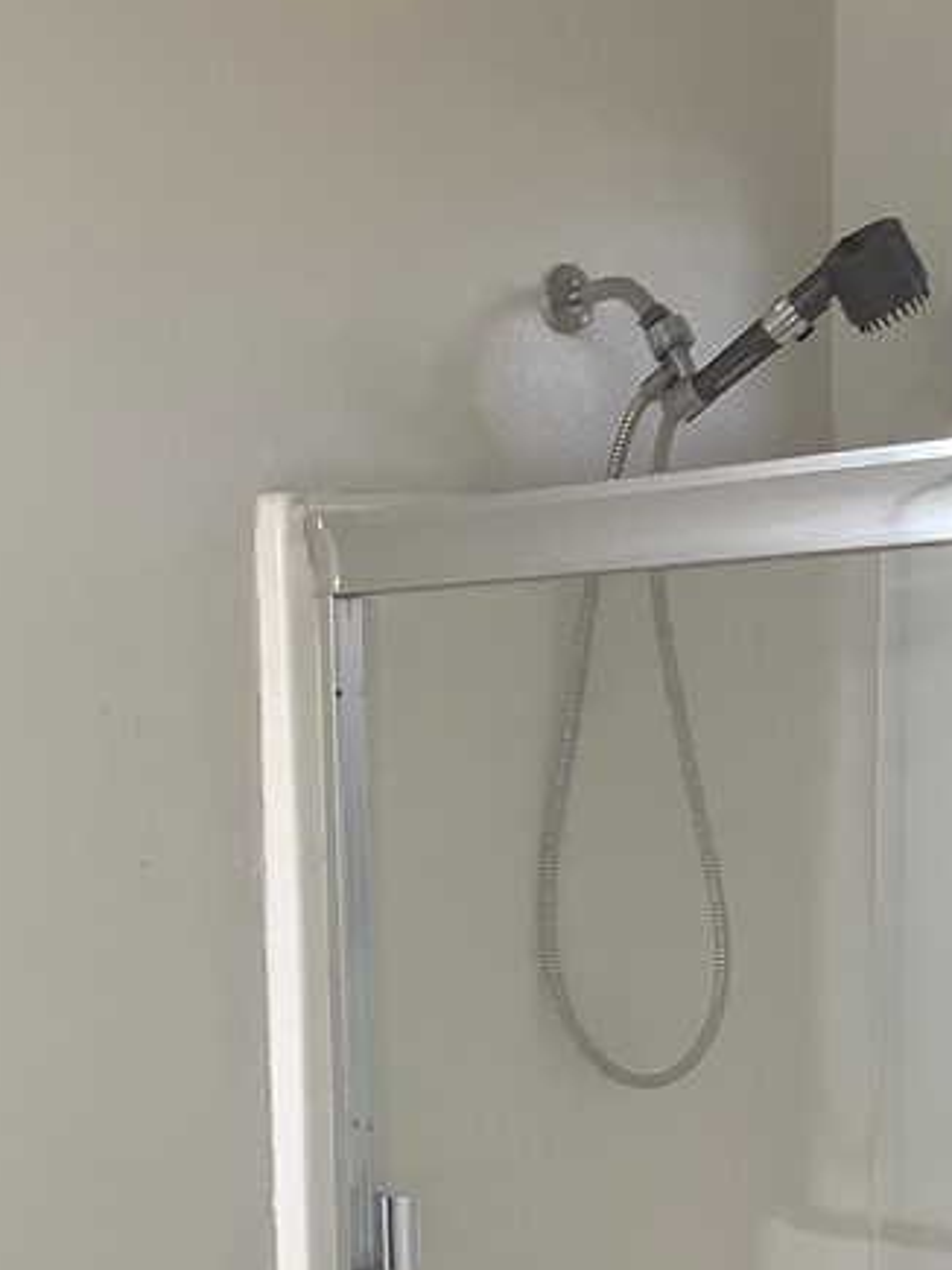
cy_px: 1206
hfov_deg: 19.9
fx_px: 2678
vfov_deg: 25.6
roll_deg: +3.6
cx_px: 187
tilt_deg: -9.8
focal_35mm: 73
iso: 50
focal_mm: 3.3
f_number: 2.4
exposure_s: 1/60
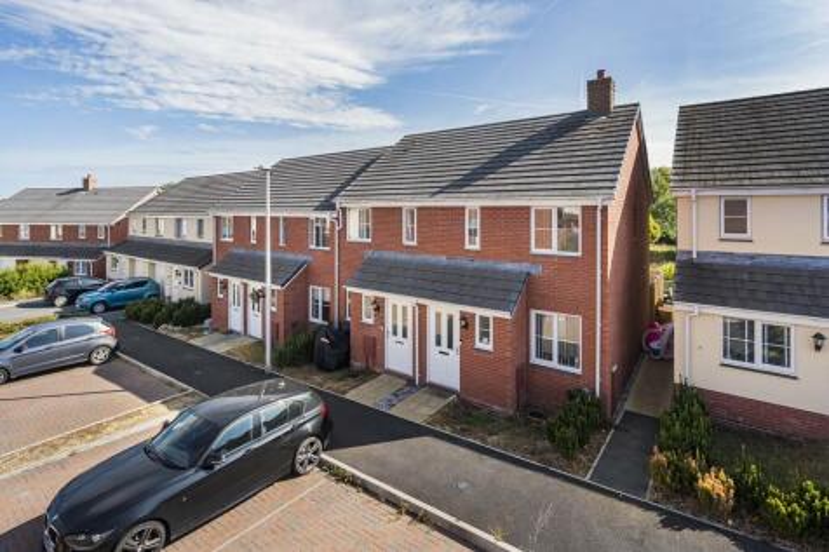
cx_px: 414
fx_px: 368
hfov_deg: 96.8
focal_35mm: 16
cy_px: 276
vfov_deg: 73.7
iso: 1000
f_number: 8
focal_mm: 16
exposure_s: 1/1250
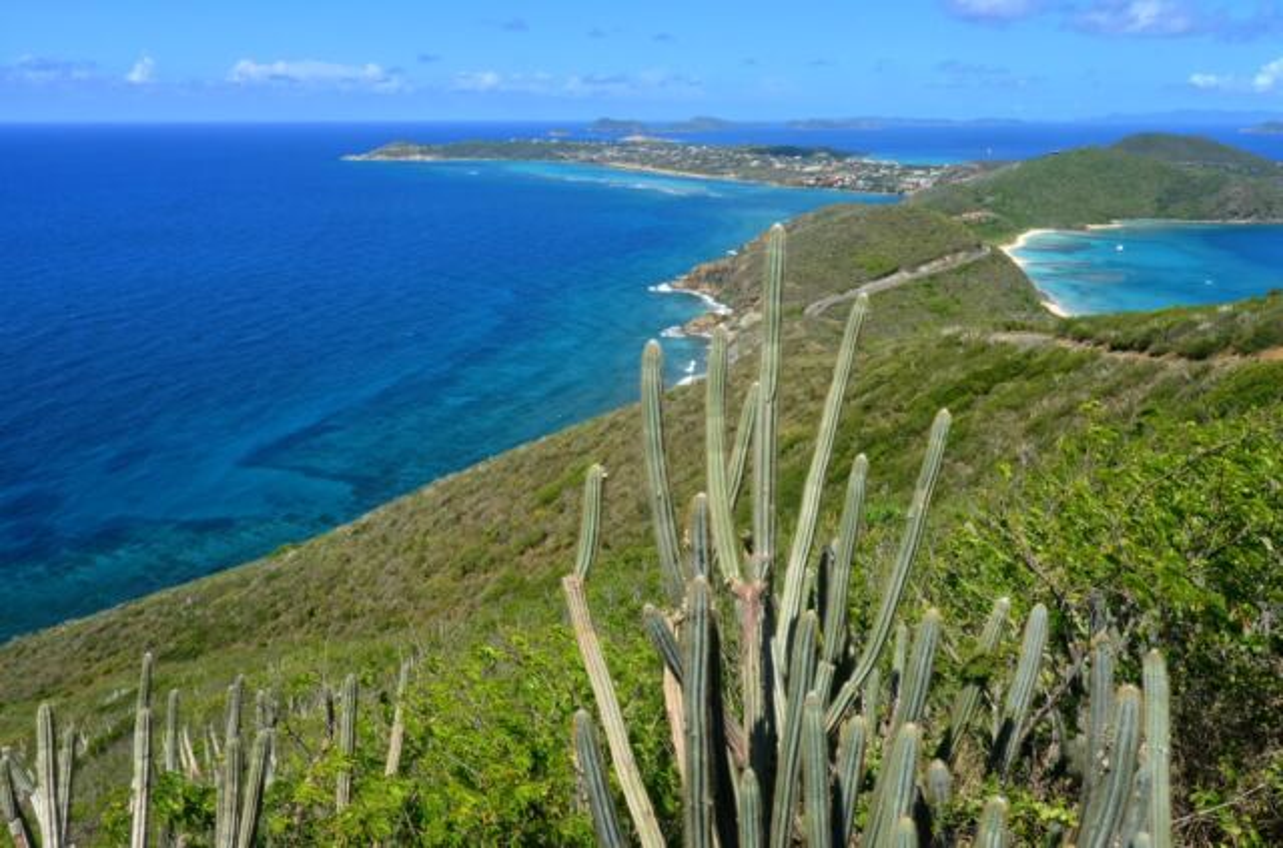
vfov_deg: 47.7
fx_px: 960
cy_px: 424
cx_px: 642
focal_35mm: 27
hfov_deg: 67.5
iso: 200
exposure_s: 1/100
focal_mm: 18
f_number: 18
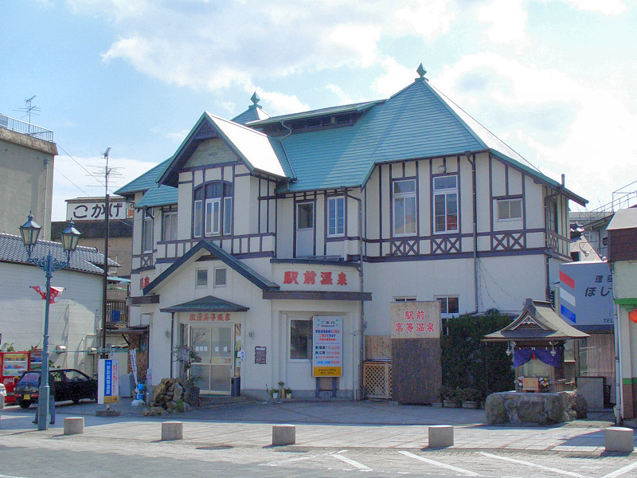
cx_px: 318
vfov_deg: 42.9
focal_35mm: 33
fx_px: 607
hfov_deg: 55.4
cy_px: 239
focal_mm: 7.1
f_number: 5.6
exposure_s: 1/640
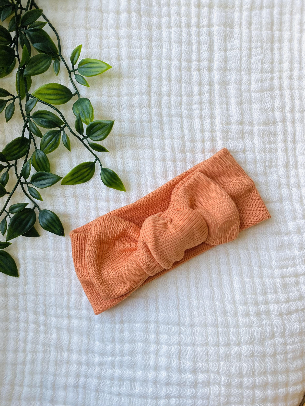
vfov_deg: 67.3
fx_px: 305
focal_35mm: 26
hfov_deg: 53.1
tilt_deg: -89.3
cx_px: 152
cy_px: 203
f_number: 1.8
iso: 32
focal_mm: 4.25
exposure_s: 1/125
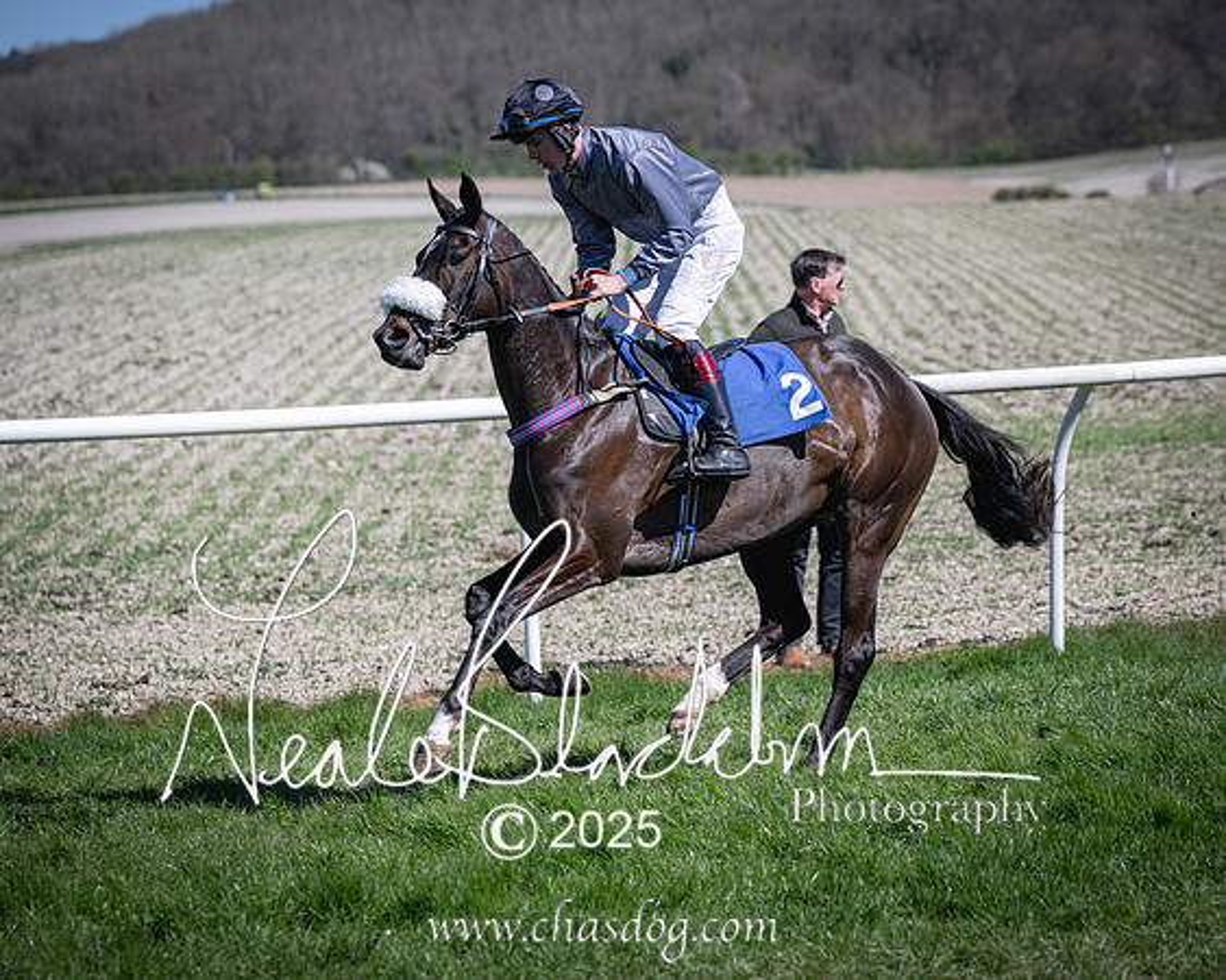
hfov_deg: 12.6
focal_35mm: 153
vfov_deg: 10.1
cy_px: 489
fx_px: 5541
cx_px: 810
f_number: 4
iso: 160
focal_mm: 120
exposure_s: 1/2000
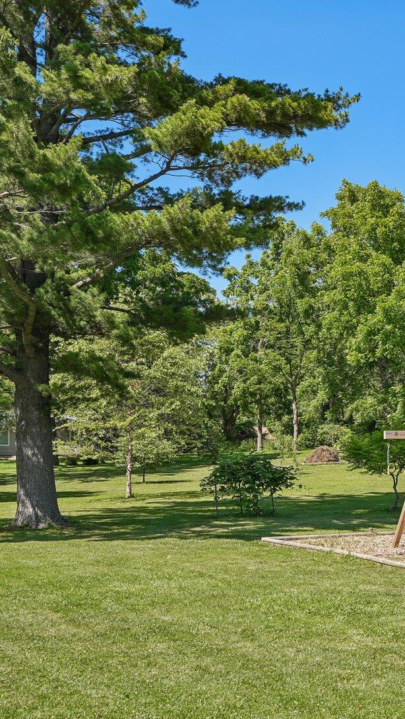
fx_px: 1107
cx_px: 670
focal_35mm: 58
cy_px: 444
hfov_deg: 17.7
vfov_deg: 35.8
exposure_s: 1/200
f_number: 6.3
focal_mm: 29.5
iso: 100
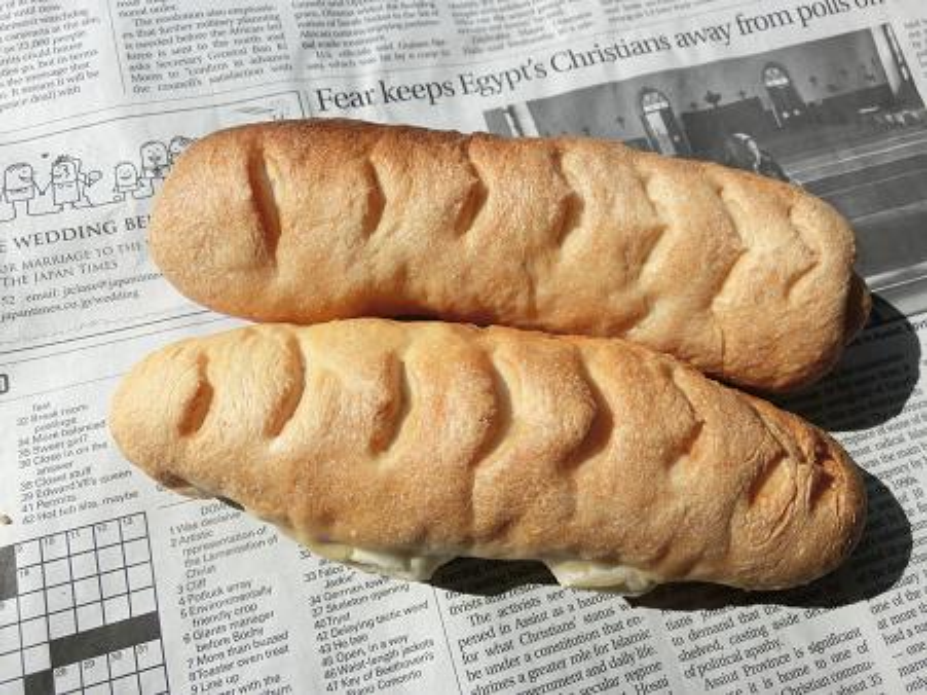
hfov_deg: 69.4
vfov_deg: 54.9
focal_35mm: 25
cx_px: 464
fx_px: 669
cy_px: 348
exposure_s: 1/250
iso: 80
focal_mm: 4.4
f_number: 8
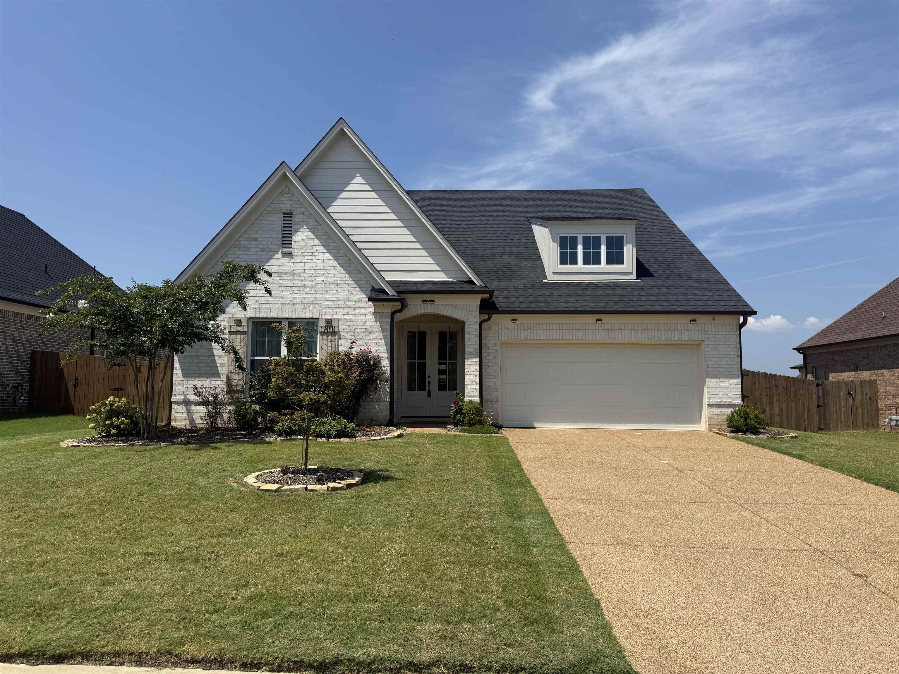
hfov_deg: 71.6
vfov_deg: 56.8
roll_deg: -0.4
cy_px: 337
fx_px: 623
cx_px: 450
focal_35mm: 24
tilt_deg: +5.2
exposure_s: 1/6173
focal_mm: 6.76
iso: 80
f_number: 1.78
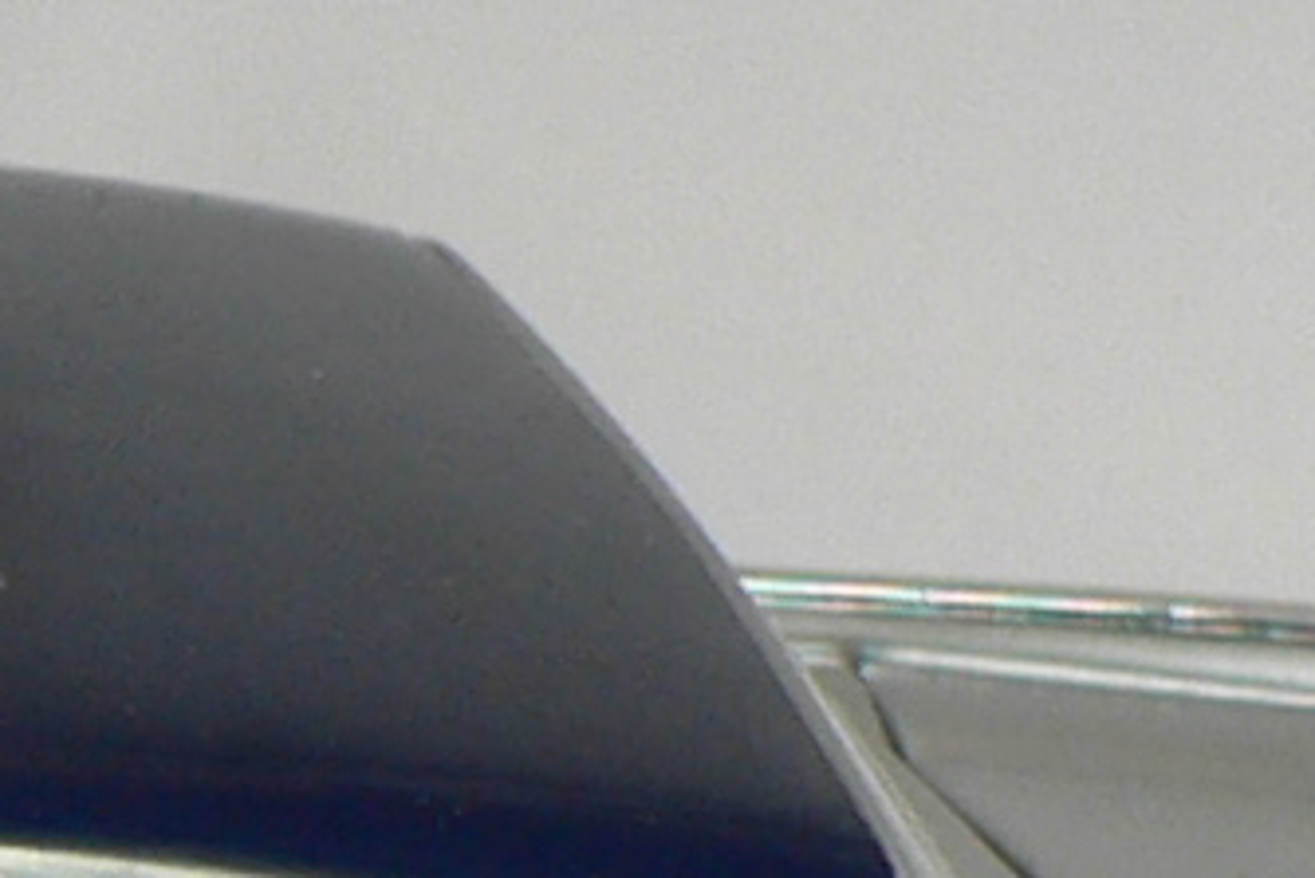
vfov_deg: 4.1
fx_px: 12241
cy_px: 1445
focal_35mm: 335
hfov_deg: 6.0
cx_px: -1130
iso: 80
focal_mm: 7
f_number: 2.8
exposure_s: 1/60
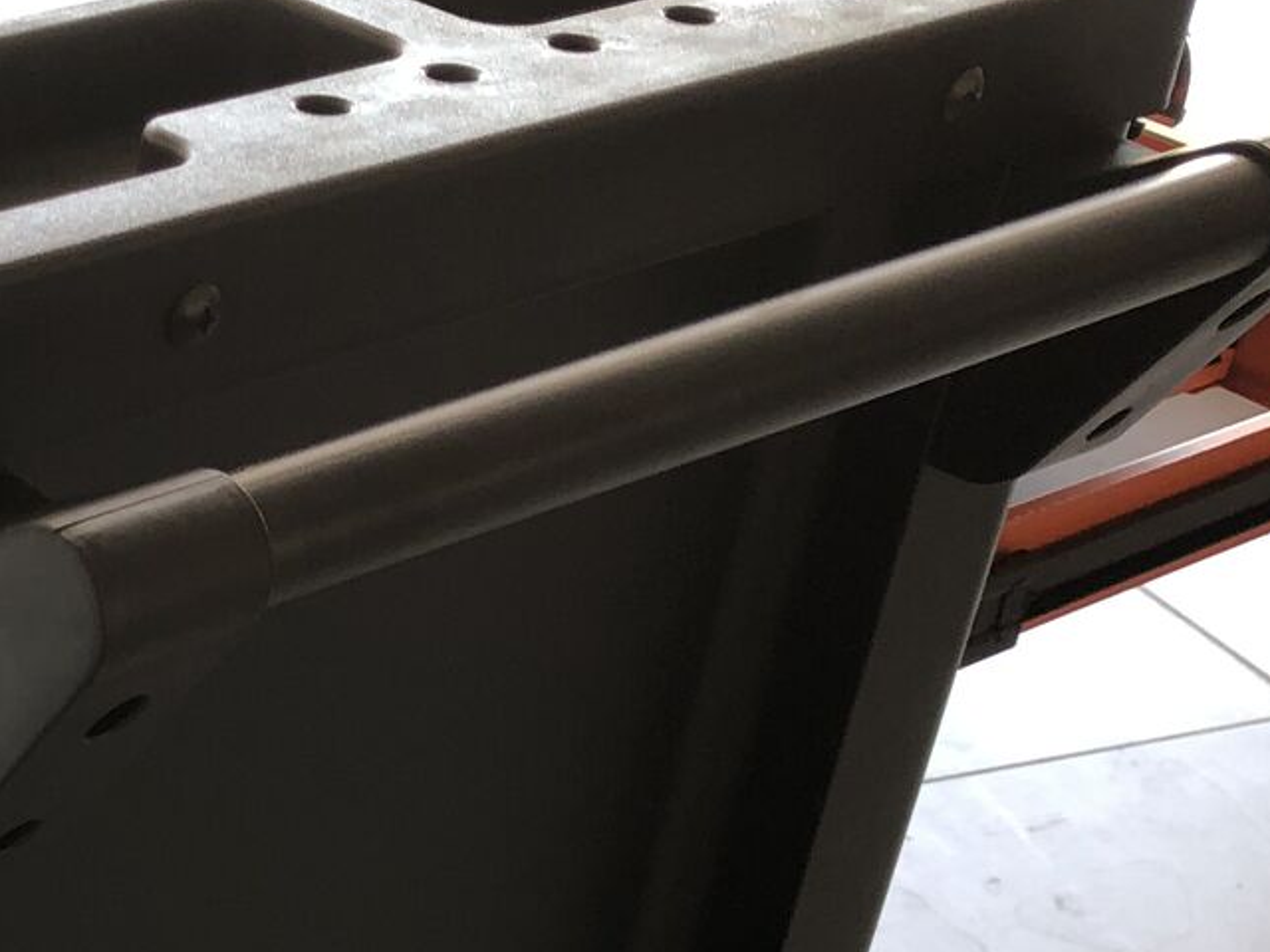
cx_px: -224
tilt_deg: -38.7
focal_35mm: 84
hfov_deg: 21.7
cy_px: 1148
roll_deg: -3.1
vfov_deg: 16.8
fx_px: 3082
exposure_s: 1/120
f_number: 1.8
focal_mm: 4
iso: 50
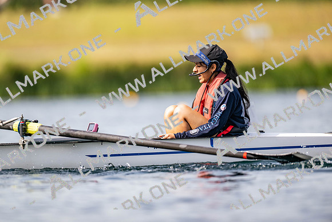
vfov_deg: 2.3
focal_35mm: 600
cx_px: 166
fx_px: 5534
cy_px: 111
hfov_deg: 3.4
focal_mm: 600
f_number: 4
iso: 200
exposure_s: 1/2500
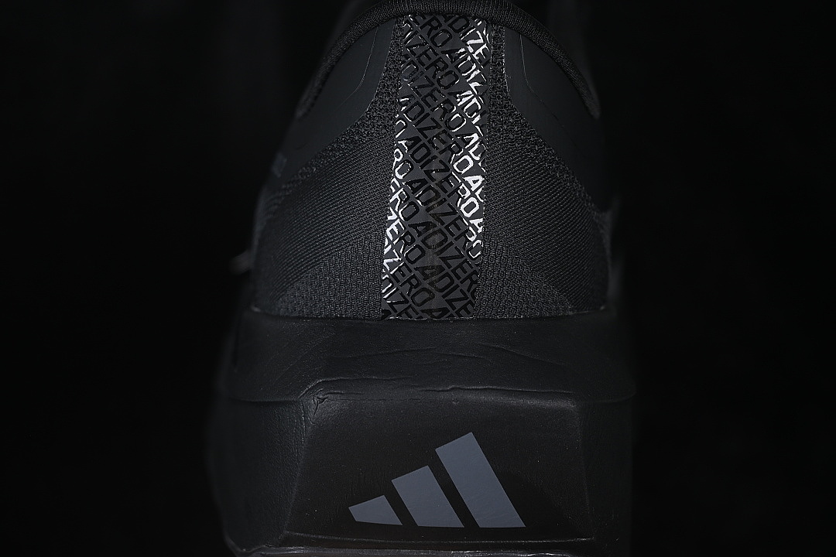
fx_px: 1742
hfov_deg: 27.0
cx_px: 418
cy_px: 278
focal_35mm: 75
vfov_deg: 18.2
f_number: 6.3
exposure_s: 1/60
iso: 160
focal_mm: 50
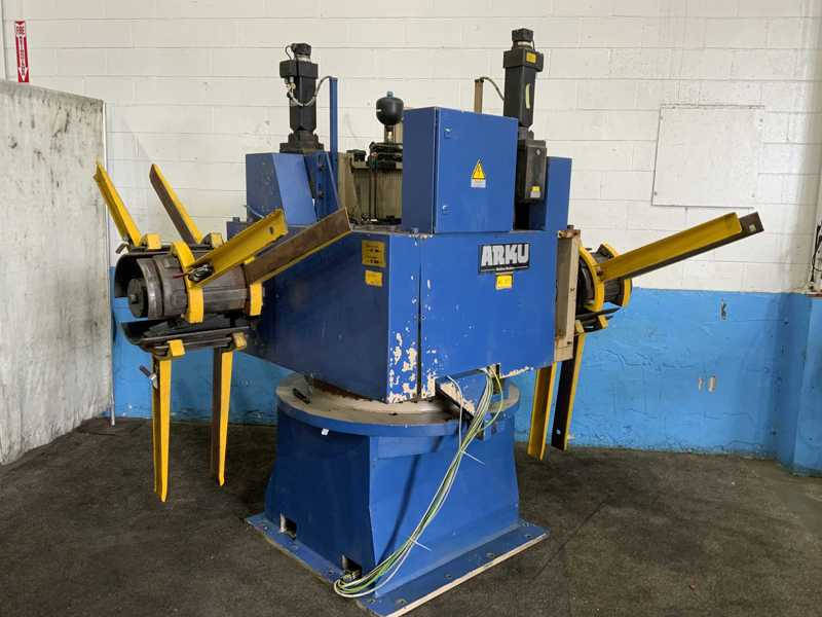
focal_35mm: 29
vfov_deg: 48.2
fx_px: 689
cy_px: 308
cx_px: 411
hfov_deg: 61.7
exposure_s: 1/60
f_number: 1.8
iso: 80
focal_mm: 3
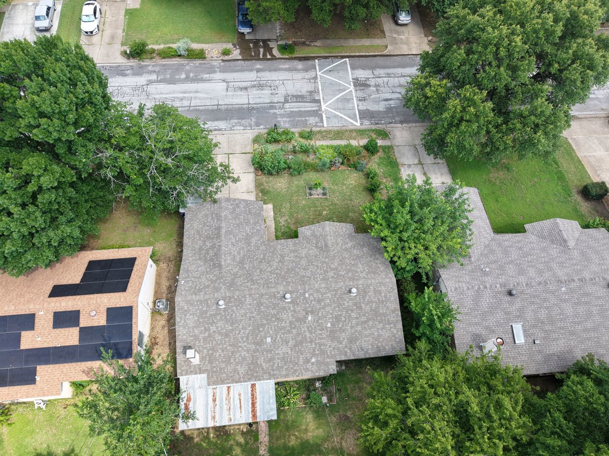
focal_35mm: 24
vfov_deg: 56.8
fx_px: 422
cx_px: 304
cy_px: 228
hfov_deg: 71.6
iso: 120
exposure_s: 1/725
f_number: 1.8
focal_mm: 8.67
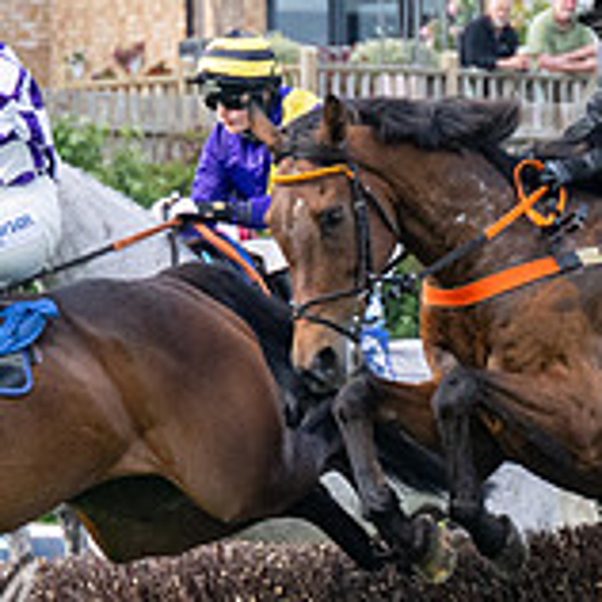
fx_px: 11727
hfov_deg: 2.9
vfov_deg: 2.9
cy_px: 324
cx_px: -174
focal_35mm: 596
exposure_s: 1/2500
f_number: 4
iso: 640
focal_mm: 98
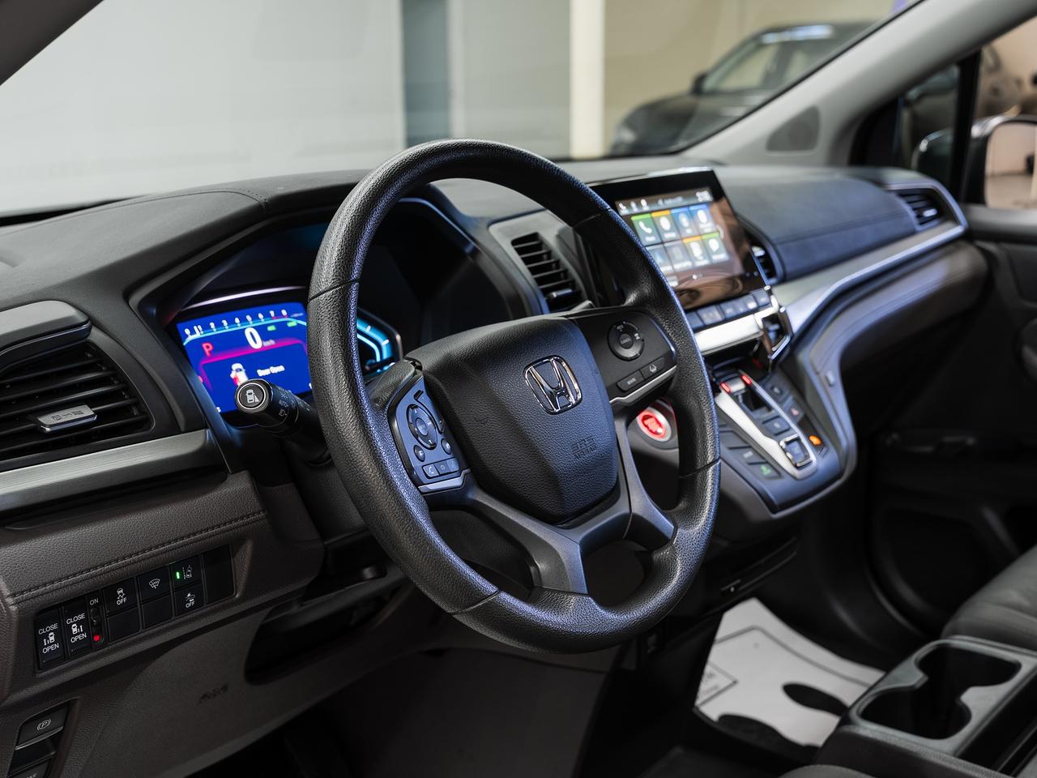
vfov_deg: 33.4
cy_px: 424
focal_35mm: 43
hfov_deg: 43.6
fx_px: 1296
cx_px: 557
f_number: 5.6
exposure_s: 1/2.5
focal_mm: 36.7
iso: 100
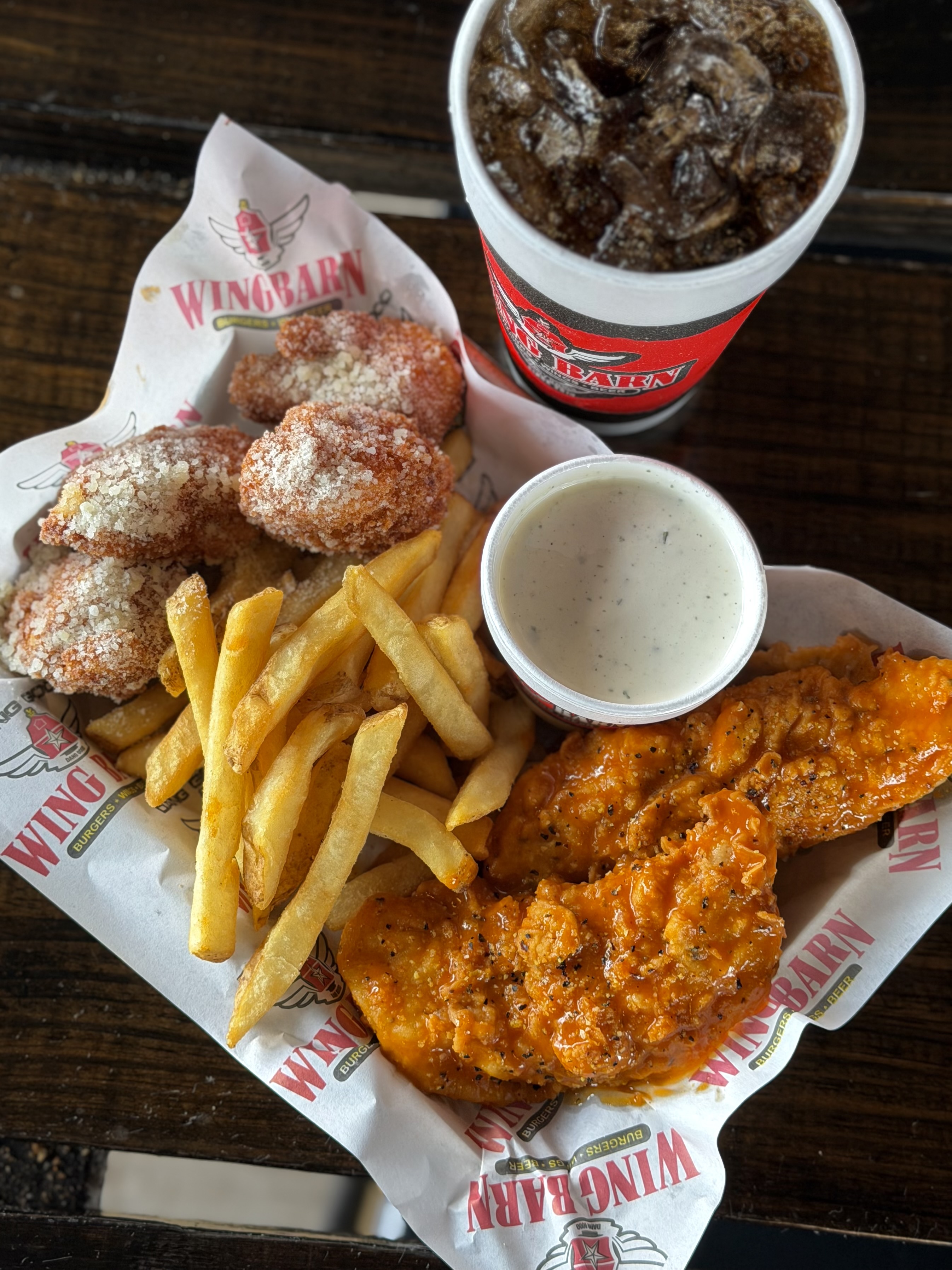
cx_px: 476
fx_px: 1760
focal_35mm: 48
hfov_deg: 30.3
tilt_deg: -75.4
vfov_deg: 39.7
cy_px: 635
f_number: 1.78
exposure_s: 1/60
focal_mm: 6.76
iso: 64
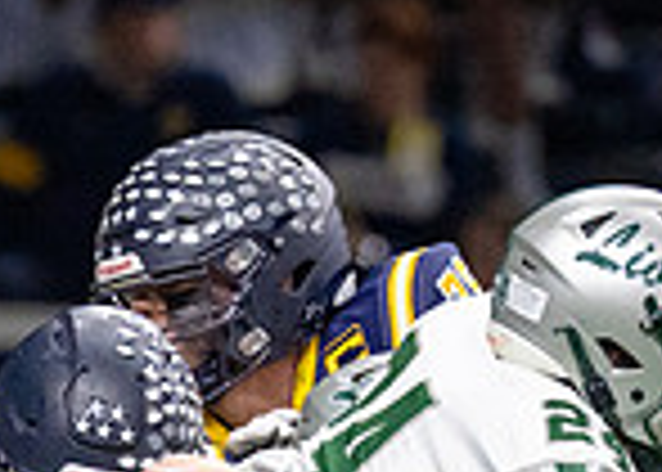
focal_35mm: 1484
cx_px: 604
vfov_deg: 1.0
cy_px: 744
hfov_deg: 1.4
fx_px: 27901
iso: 2000
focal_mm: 200
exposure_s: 1/1250
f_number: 2.8
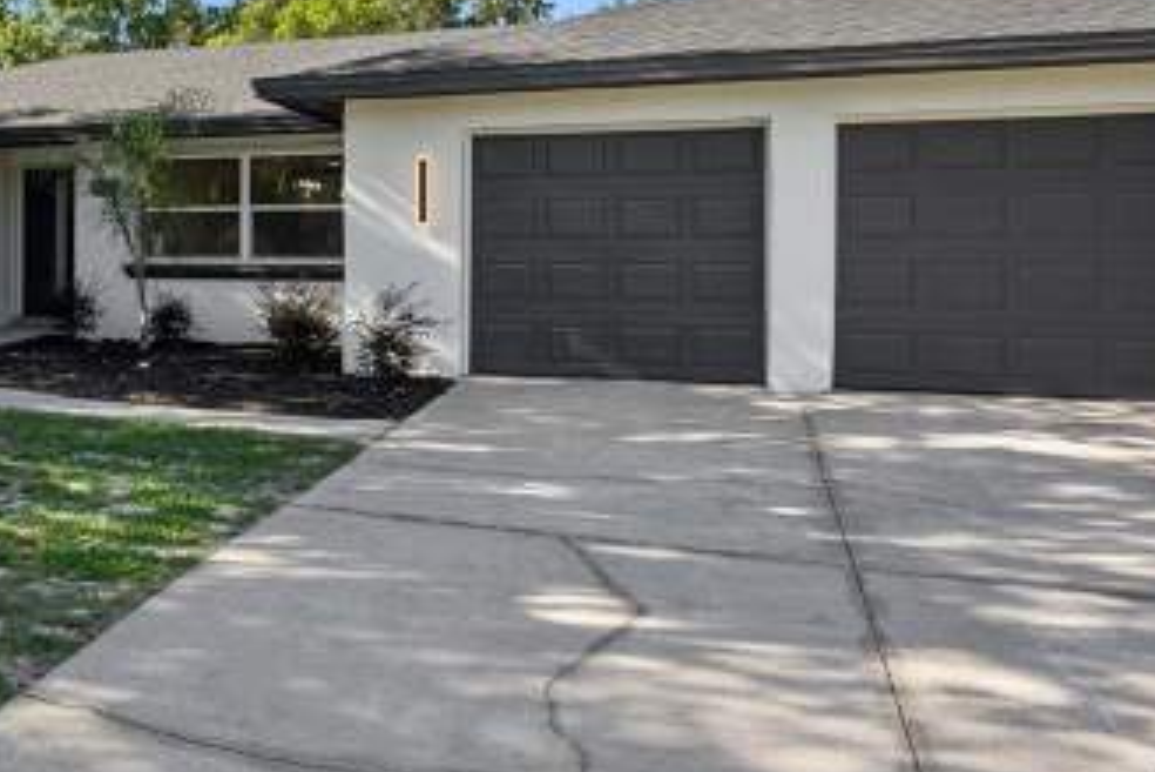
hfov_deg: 45.2
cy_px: 264
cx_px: 130
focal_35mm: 39
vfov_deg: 34.0
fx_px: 1252
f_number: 10
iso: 80
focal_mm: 16
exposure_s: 1/60
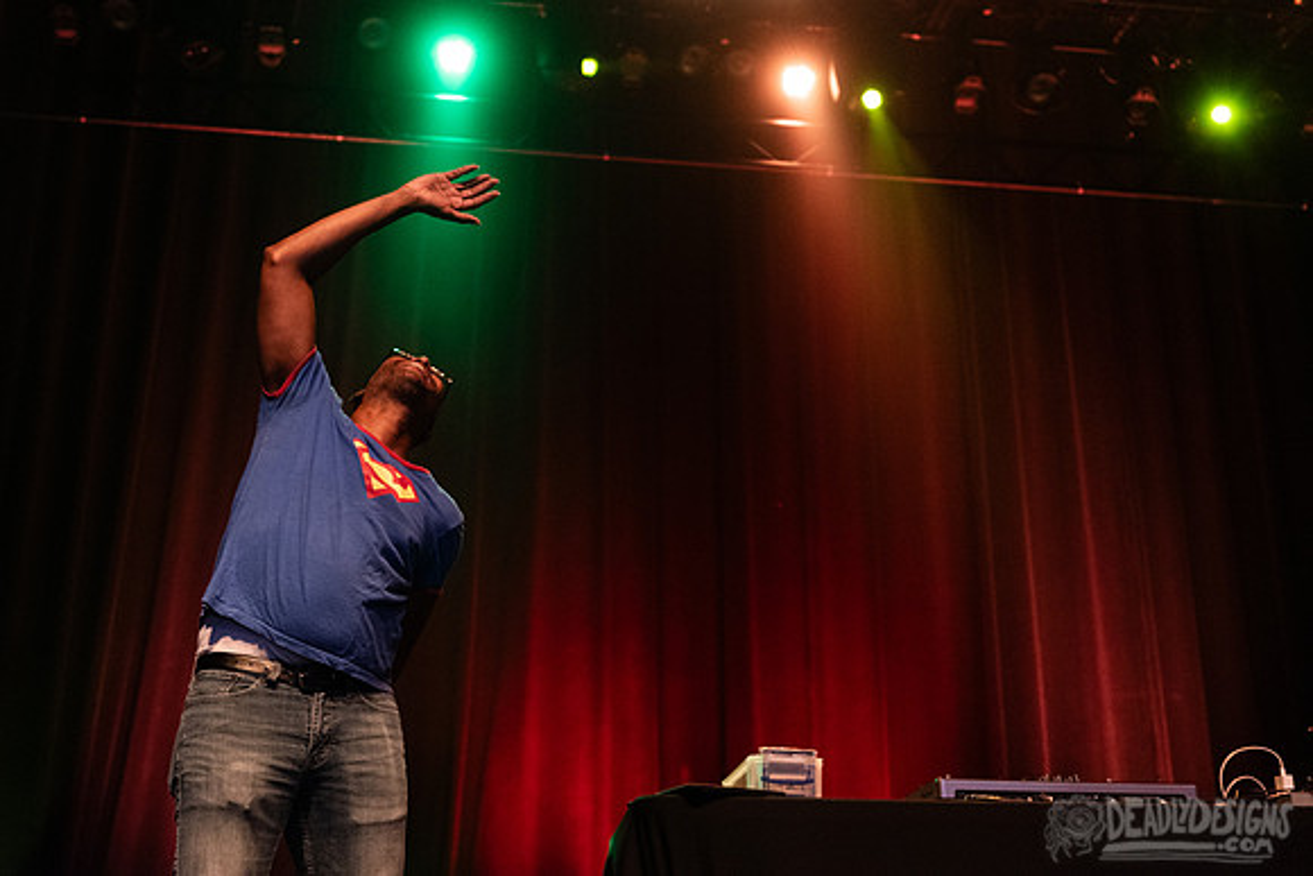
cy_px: 403
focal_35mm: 45
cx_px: 604
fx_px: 1655
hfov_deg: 43.2
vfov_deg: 29.6
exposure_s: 1/160
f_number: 3.2
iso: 2500
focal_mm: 42
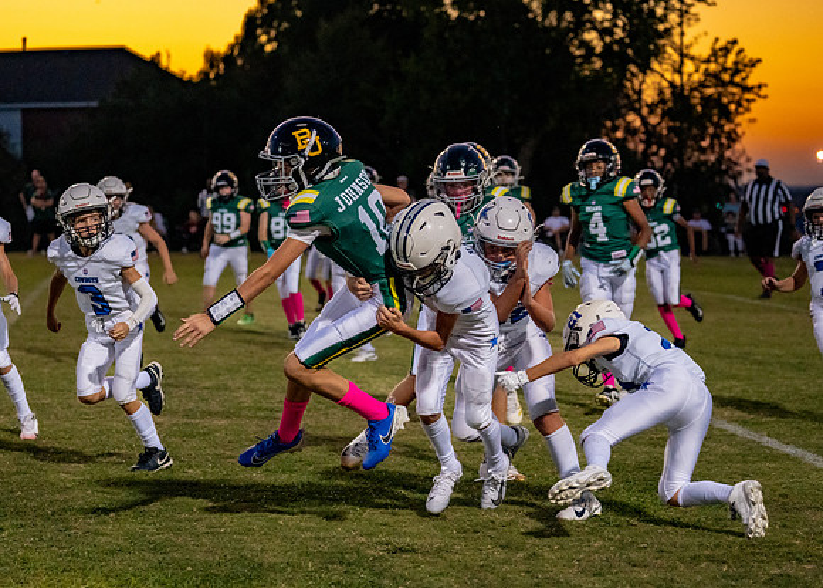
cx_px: 347
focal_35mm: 94
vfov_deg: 15.2
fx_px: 2198
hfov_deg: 21.2
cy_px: 324
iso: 4000
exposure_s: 1/1000
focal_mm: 70
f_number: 2.8
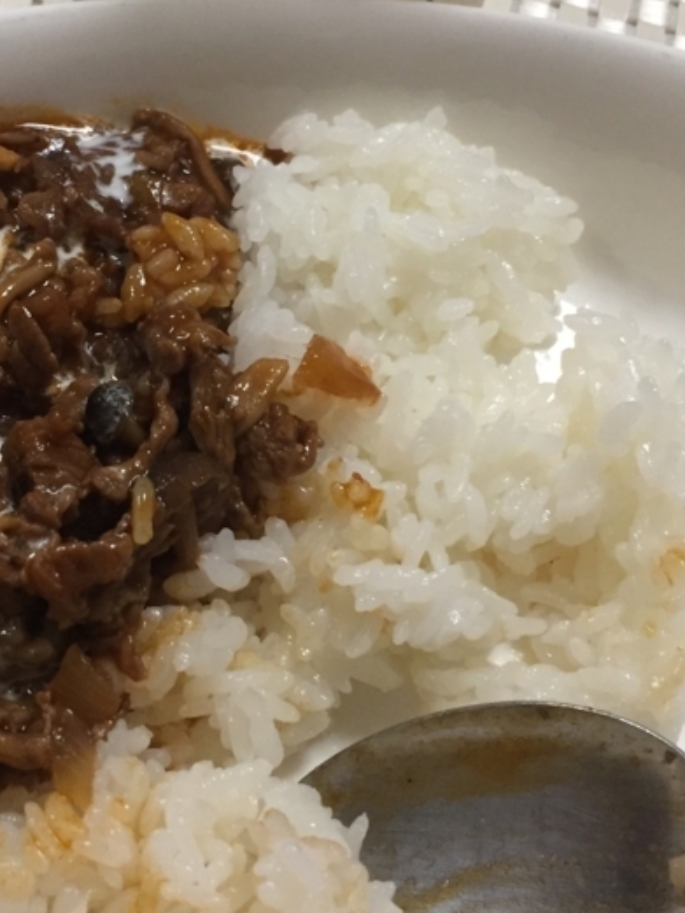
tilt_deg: -58.9
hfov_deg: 25.4
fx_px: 1503
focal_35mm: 57
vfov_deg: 33.7
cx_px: 170
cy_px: 380
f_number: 2.2
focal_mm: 4.15
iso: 160
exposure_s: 1/30
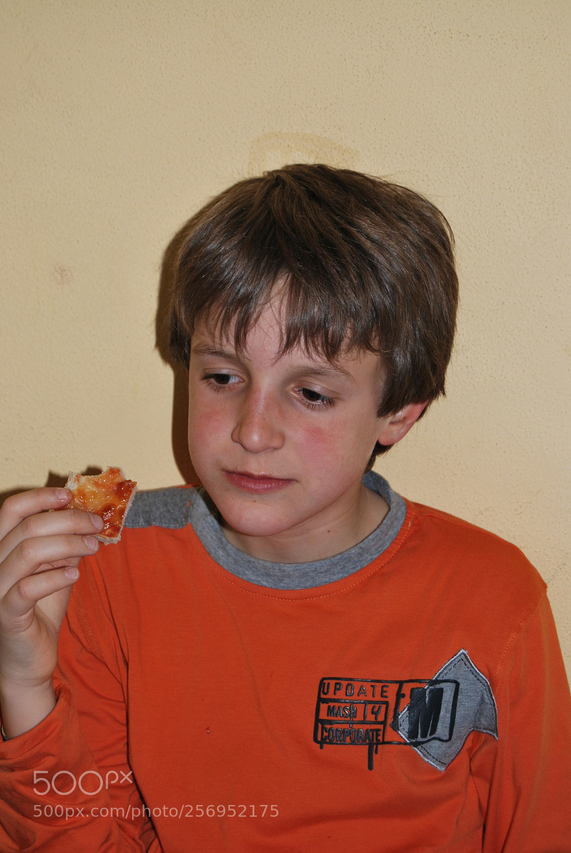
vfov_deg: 24.6
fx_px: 1957
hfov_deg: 16.6
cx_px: 286
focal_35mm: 82
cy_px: 426
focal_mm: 55
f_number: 5.6
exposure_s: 1/60
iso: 200
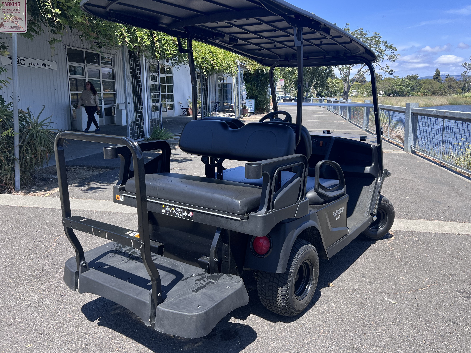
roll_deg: +0.5
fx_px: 395
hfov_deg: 61.5
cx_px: 262
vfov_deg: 48.2
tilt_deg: -9.3
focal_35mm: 29
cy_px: 163
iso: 50
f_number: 1.5
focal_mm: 5.7
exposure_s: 1/1751
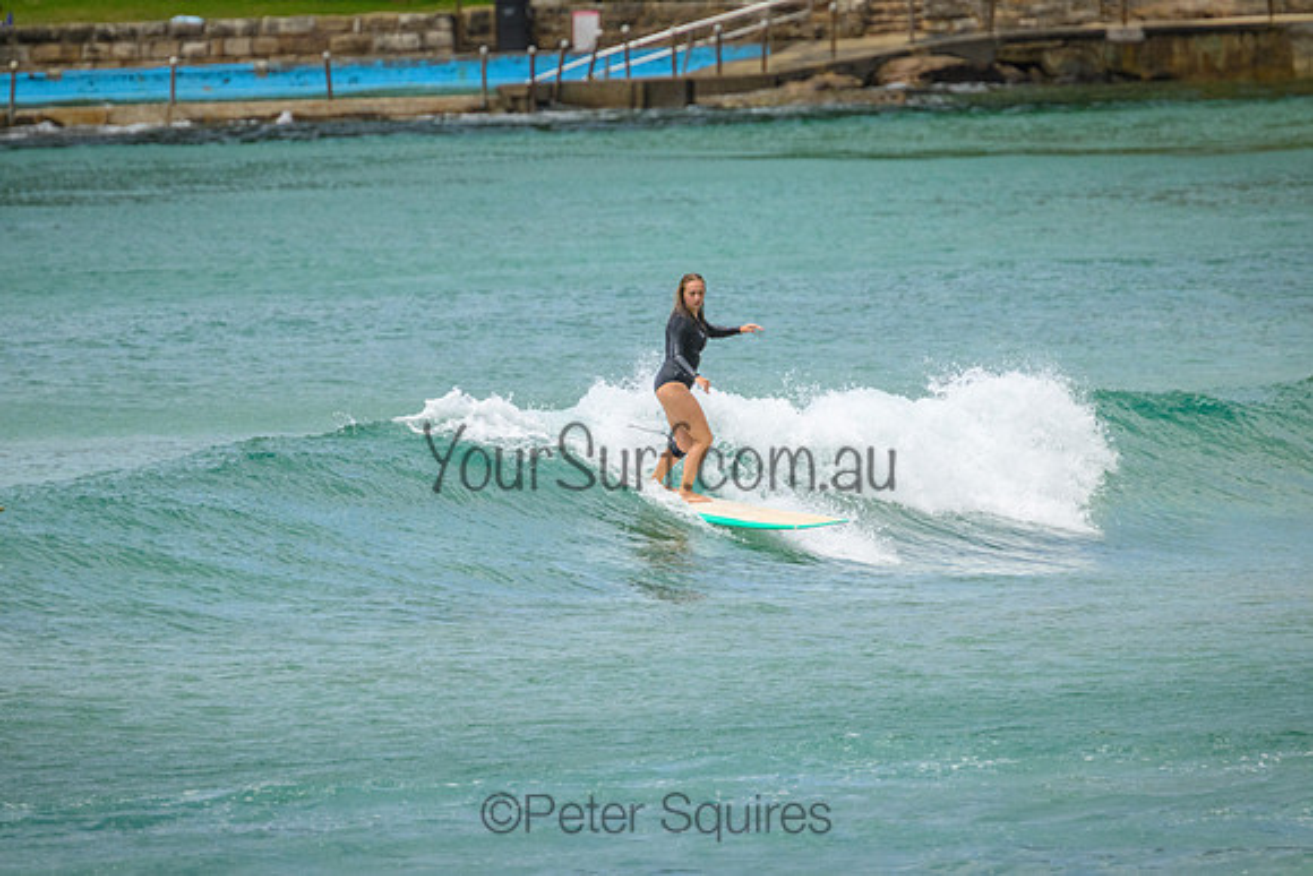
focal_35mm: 800
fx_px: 29183
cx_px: 656
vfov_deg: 1.7
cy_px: 438
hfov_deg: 2.6
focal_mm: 800
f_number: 11
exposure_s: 1/3200
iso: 1600
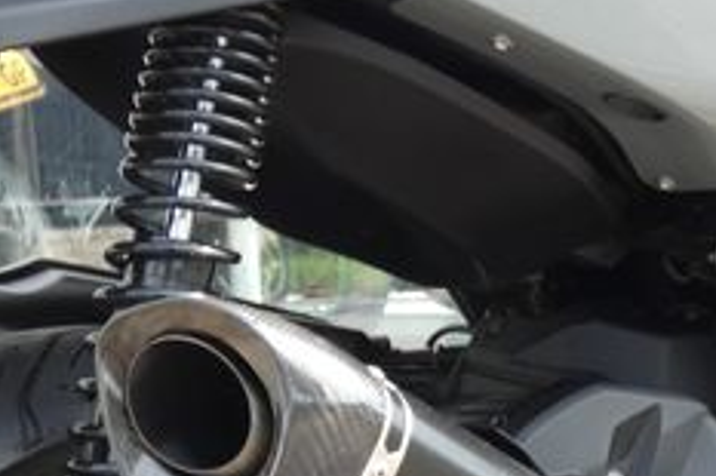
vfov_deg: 13.1
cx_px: 633
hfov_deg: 19.5
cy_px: 476
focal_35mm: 103
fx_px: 2047
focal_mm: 6.5
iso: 80
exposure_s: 1/80
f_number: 3.5
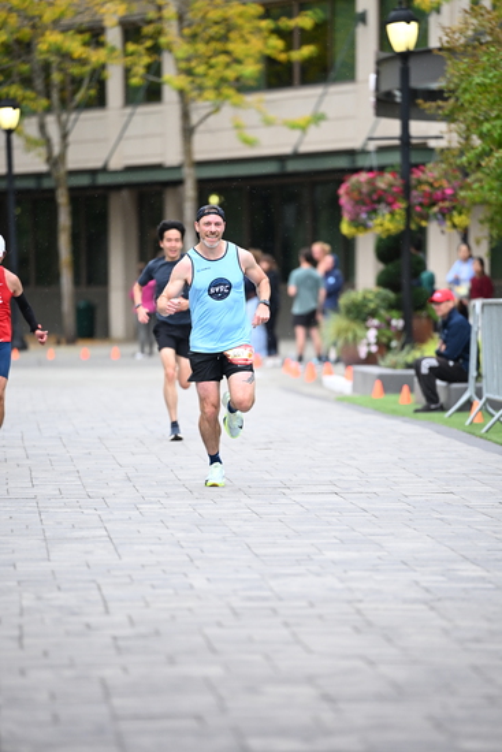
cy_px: 376
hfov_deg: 6.9
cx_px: 251
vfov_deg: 10.3
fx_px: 4180
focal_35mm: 200
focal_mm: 200
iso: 1250
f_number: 2.8
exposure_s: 1/1250
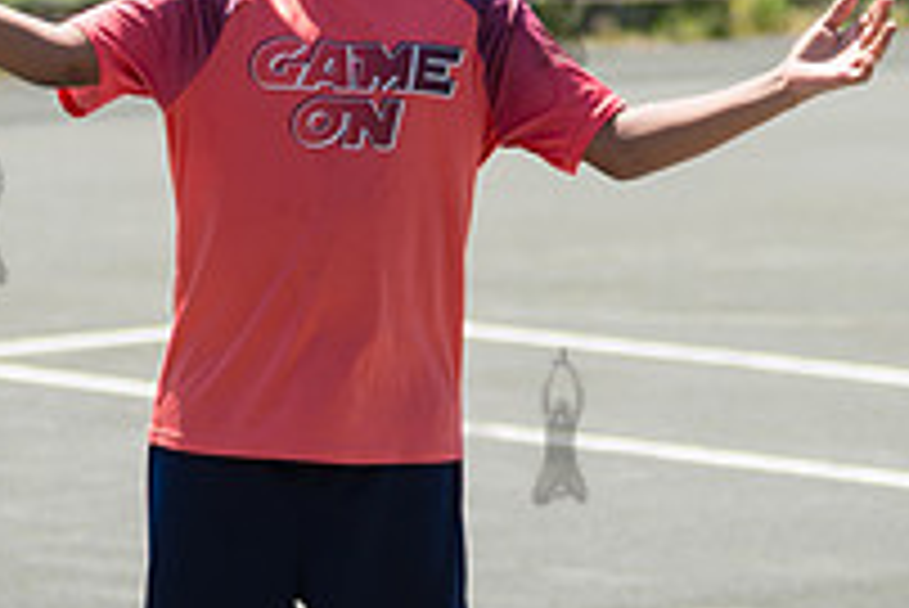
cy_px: 100
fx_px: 6544
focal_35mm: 259
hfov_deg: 7.9
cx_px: 413
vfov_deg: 5.3
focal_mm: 80
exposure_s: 1/1250
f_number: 4
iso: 125
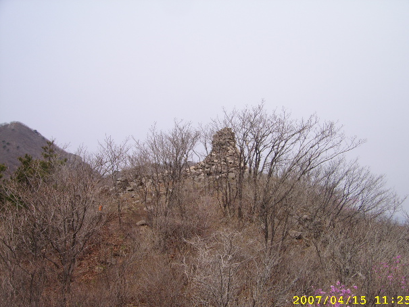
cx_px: 214
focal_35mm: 37
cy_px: 159
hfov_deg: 50.1
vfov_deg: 38.7
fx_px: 437
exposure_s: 1/385
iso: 50
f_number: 5.8
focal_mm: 5.95
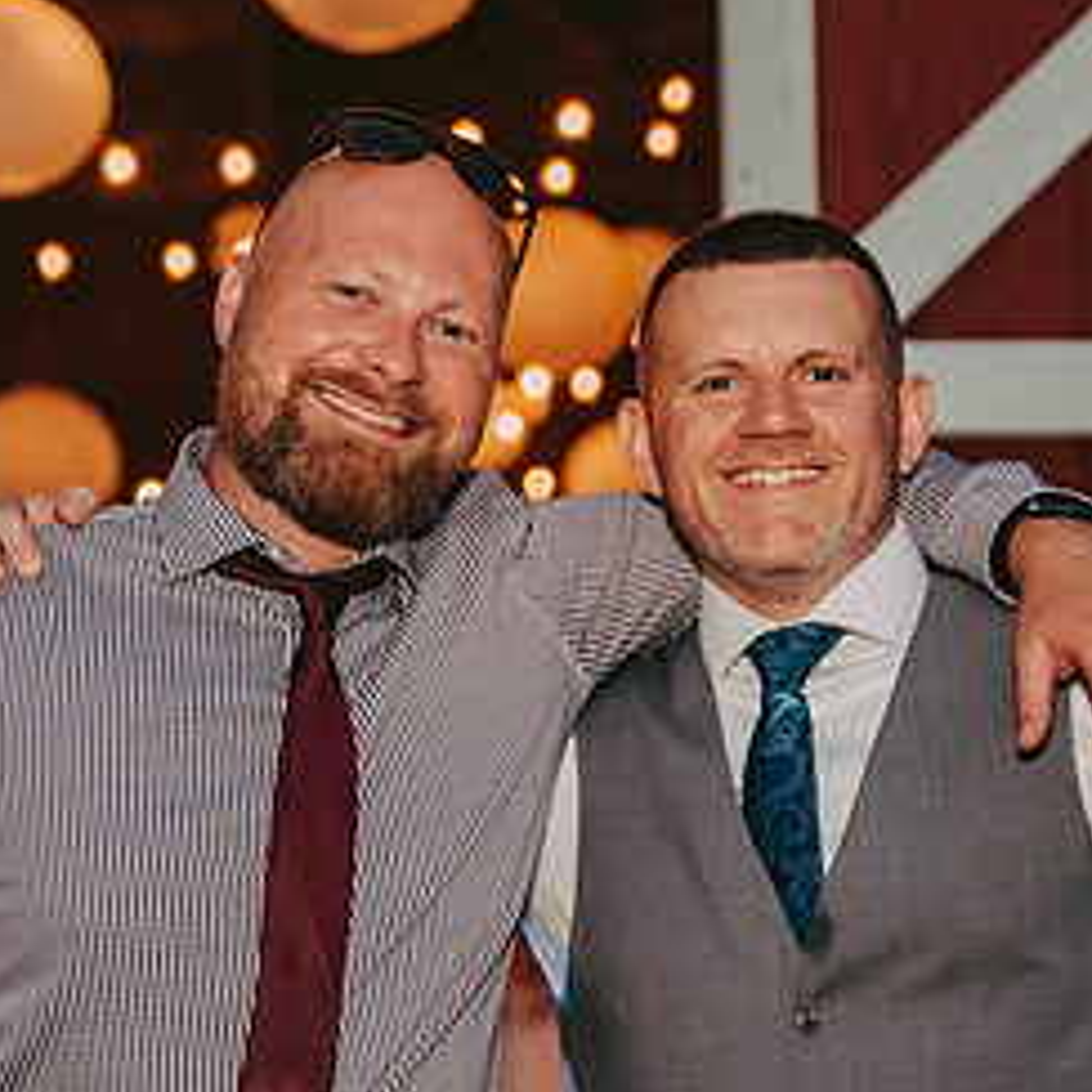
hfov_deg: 16.6
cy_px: 638
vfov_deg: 16.6
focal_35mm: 105
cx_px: 533
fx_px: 3747
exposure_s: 1/125
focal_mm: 52
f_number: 2.8
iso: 1600
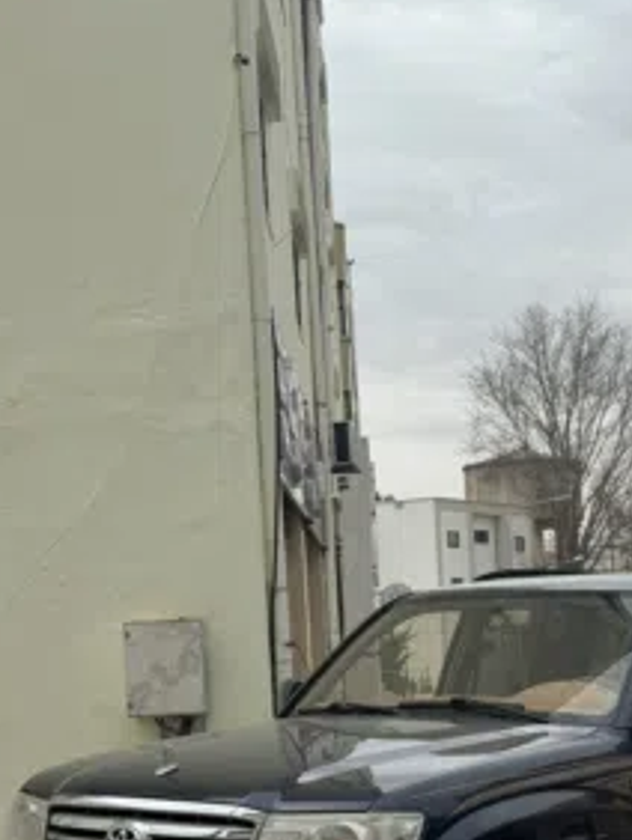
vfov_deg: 28.3
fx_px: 1653
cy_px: 575
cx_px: 423
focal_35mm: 68
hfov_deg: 21.6
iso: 64
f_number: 1.78
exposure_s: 1/4608
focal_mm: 6.76
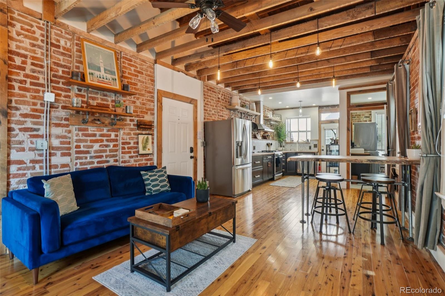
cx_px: 222
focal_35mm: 16
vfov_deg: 72.0
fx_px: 204
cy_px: 148
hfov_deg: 95.0
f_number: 8
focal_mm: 11
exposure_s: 1/13
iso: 400
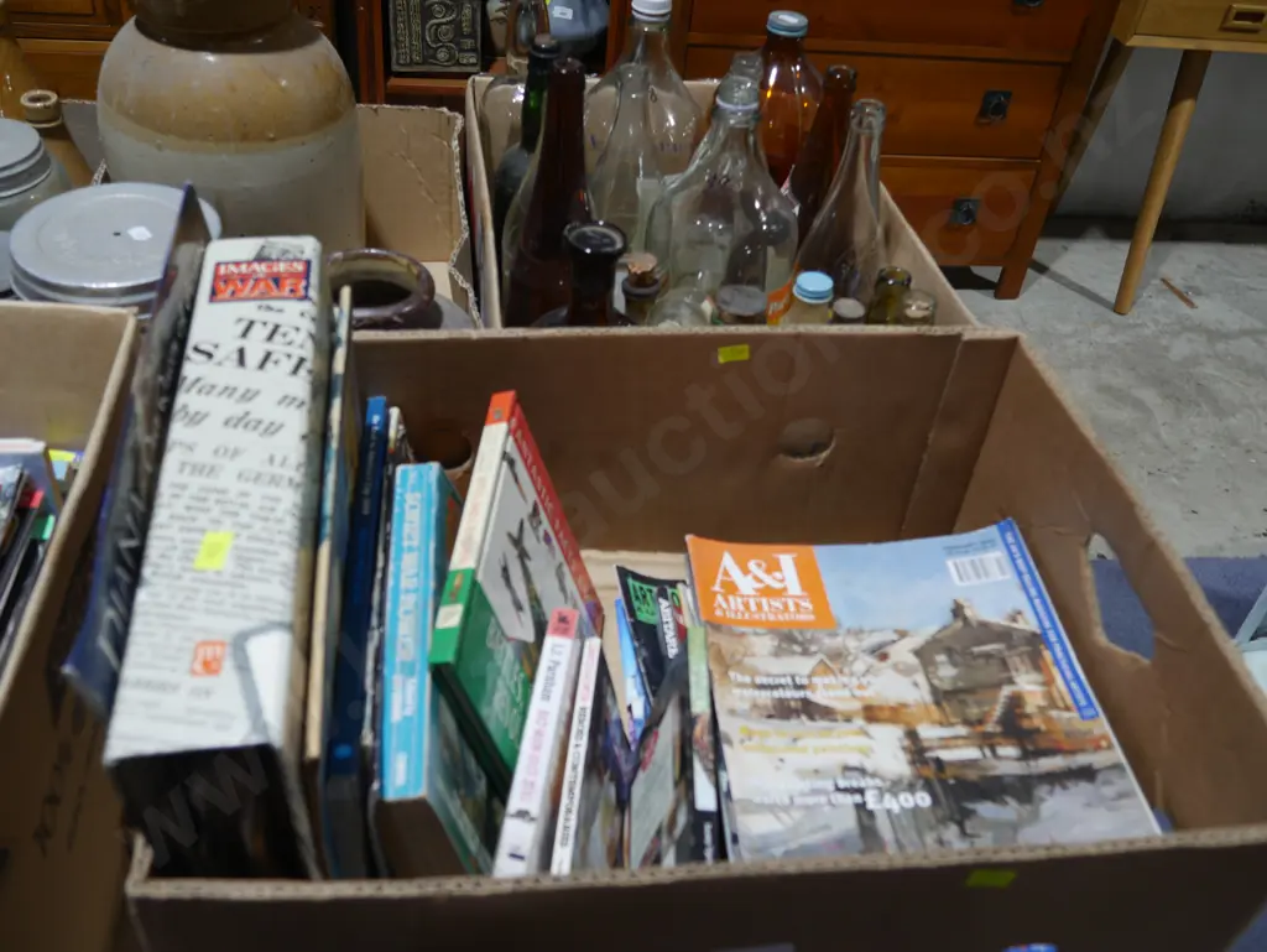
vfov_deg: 41.8
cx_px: 634
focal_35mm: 34
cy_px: 476
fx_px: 1245
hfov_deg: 53.9
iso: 200
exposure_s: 1/60
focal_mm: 17
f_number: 4
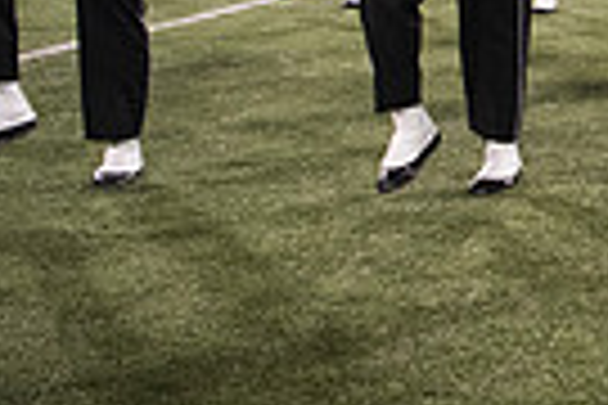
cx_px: 1099
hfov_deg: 16.5
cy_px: -232
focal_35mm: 103
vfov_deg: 12.5
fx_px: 1739
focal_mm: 24
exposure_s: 1/1000
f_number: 3.2
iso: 4000
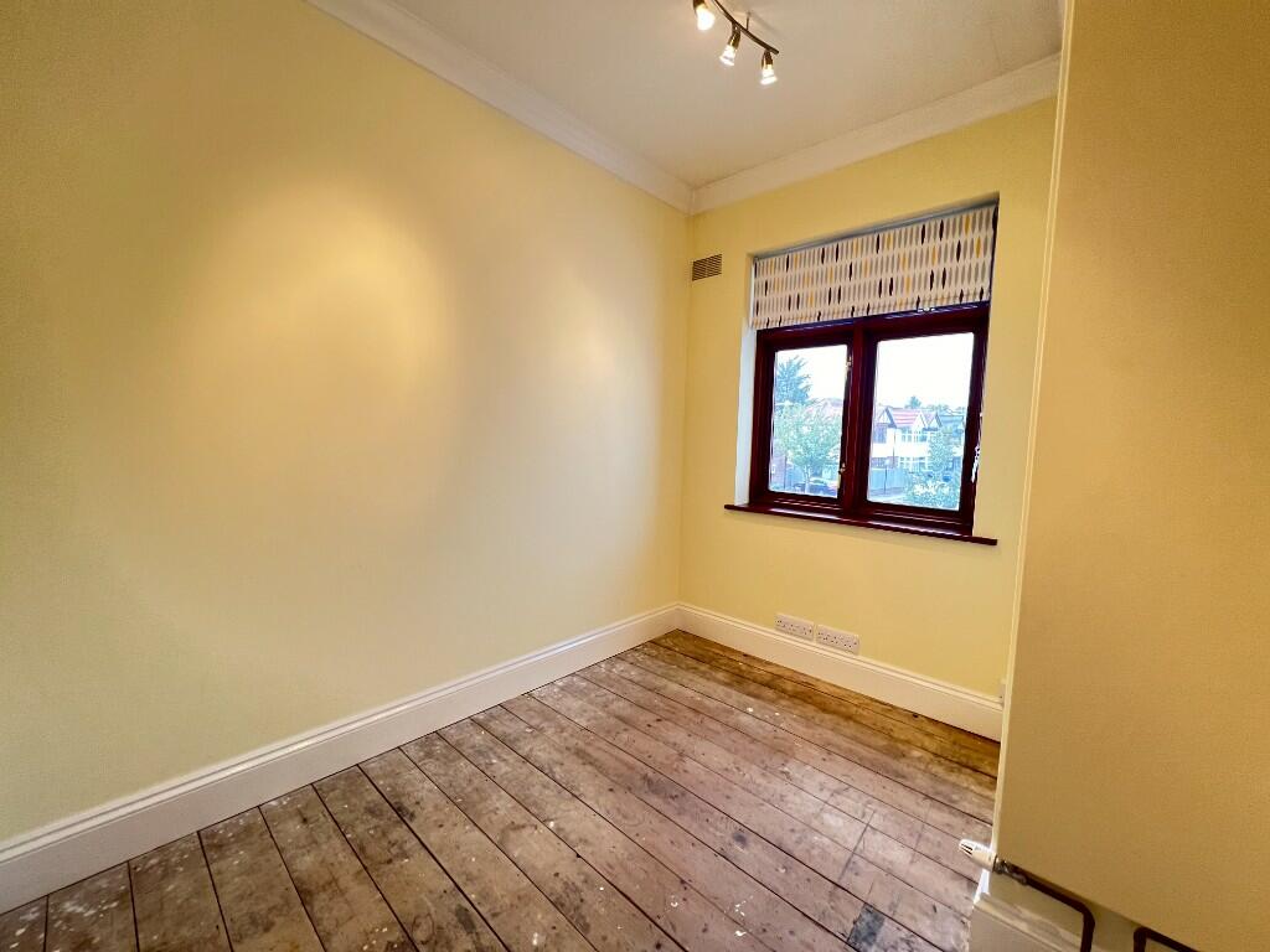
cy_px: 476
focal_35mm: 13
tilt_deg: -3.8
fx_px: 477
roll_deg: -1.8
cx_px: 635
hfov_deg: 106.2
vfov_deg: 89.9
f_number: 1.8
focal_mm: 1.57
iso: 250
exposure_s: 1/100
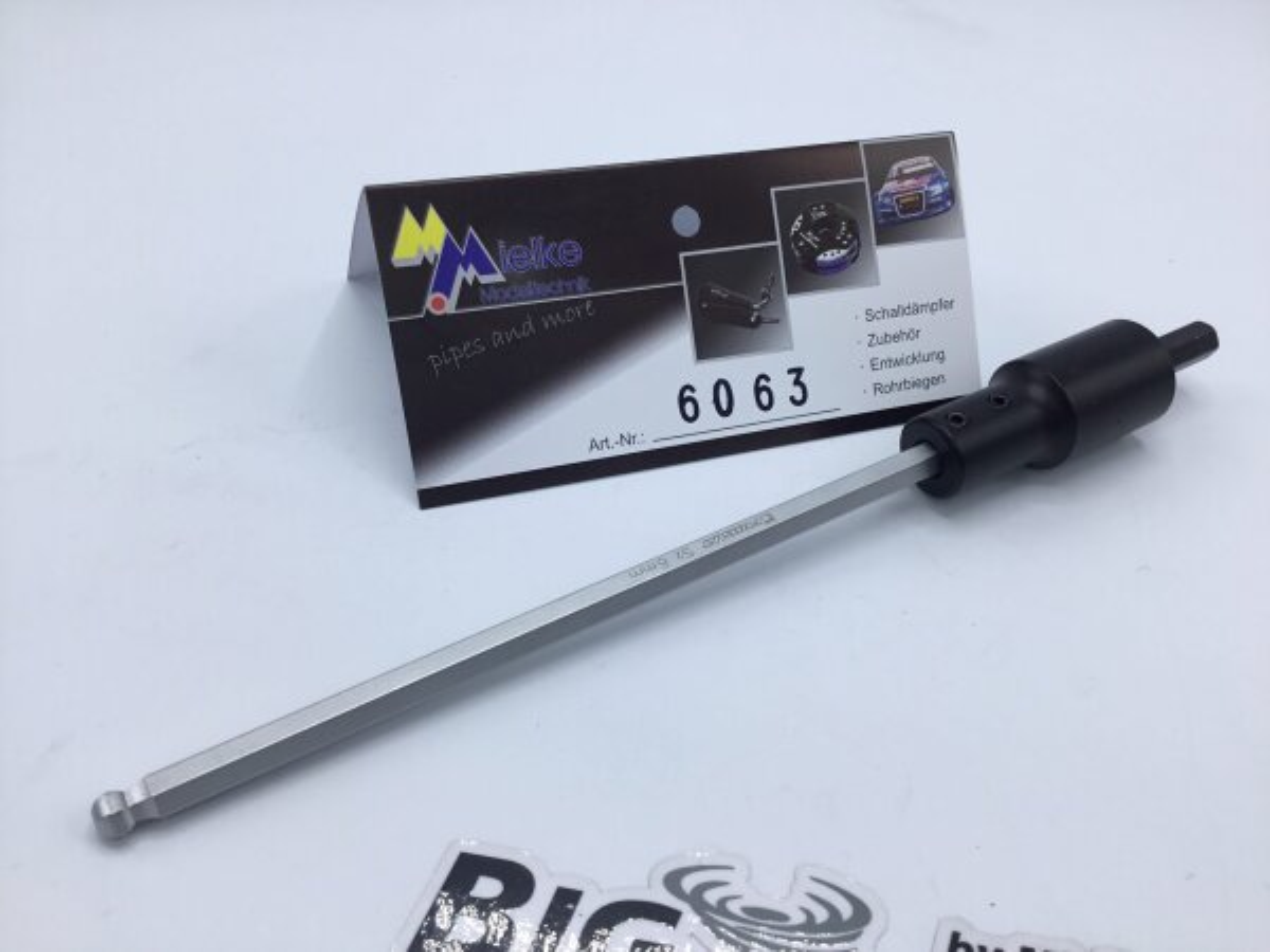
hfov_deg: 58.4
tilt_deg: -44.4
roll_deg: -6.6
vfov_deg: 45.4
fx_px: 1137
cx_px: 635
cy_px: 476
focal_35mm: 31
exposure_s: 1/429
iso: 25
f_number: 2.4
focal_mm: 3.3
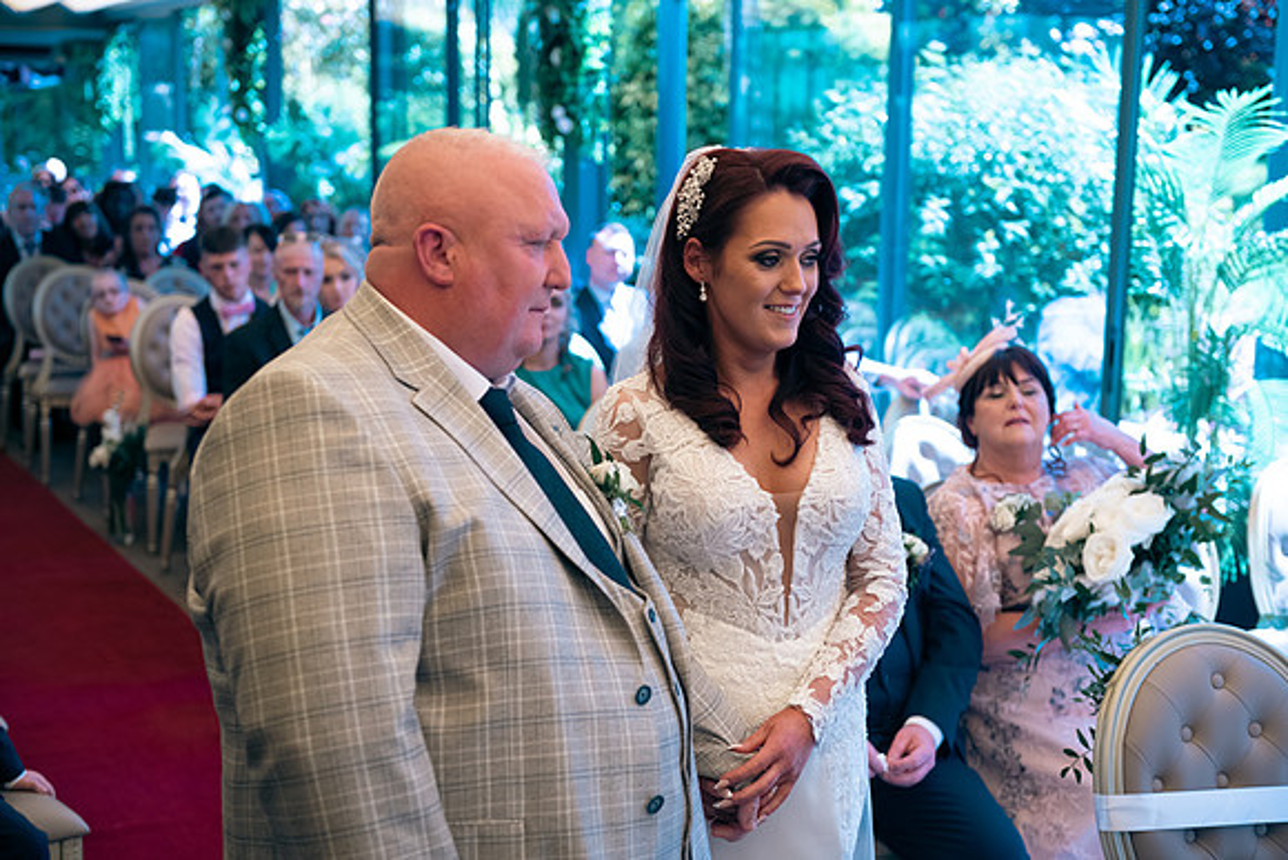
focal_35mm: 52
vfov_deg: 26.0
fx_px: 1861
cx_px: 644
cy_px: 430
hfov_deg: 38.2
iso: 250
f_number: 3.5
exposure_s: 1/250
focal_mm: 52
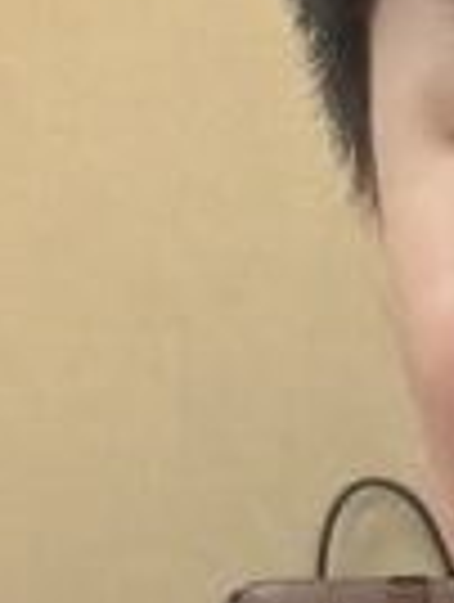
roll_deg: -1.8
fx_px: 3765
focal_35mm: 216
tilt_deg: -13.1
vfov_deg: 8.9
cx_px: 778
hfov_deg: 6.8
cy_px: 909
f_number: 1.8
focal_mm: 3
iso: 64
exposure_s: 1/66
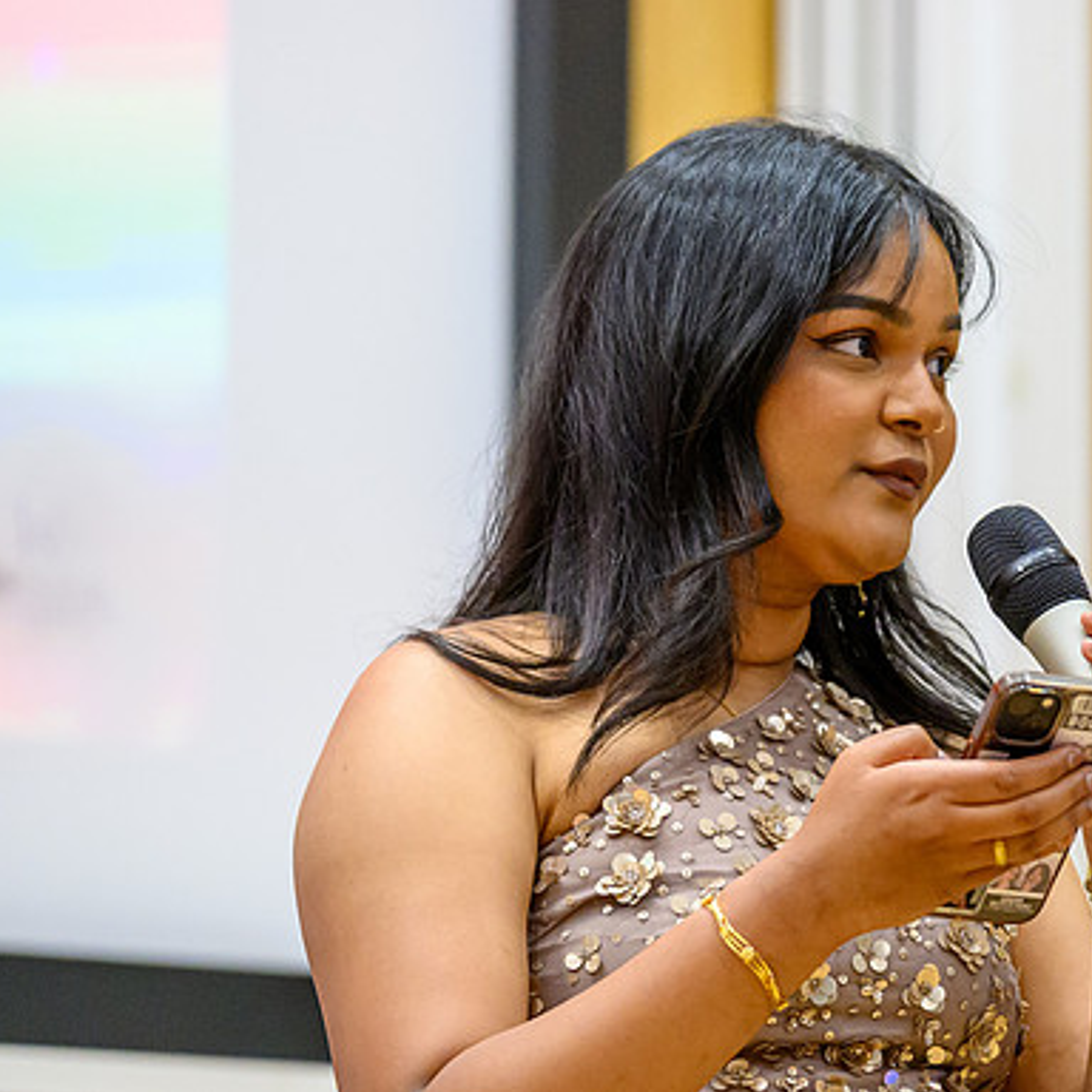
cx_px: 813
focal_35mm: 299
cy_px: 547
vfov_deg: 5.9
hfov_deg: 5.9
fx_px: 10671
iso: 5600
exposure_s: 1/400
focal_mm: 150
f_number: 2.8
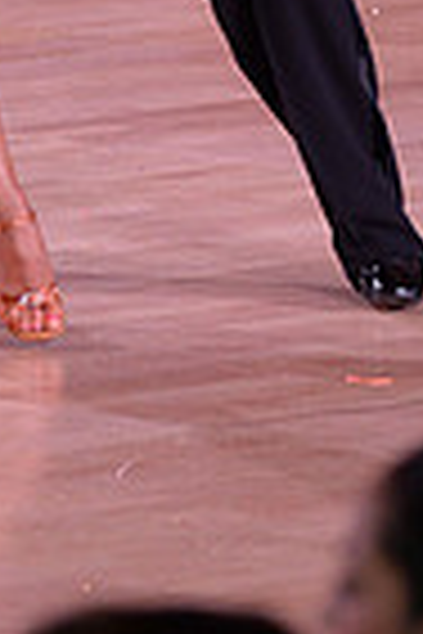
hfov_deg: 1.7
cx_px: -178
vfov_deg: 2.5
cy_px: -576
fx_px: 14451
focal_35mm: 820
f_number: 5
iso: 2000
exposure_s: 1/250
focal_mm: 200
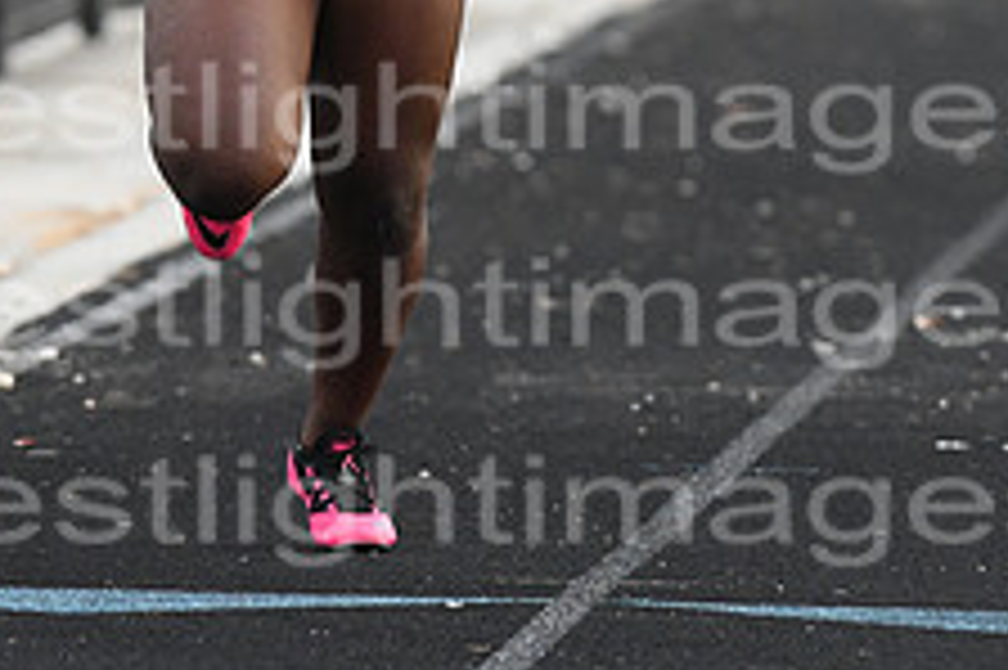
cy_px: -178
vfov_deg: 1.2
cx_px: 450
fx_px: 32623
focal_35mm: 1166
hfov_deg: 1.8
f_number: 4
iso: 2000
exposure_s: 1/1600
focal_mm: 300
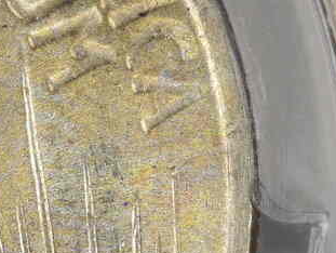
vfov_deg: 1.4
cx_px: -277
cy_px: 212
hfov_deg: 1.9
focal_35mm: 1042
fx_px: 10126
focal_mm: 150
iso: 800
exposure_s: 1/500
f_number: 11
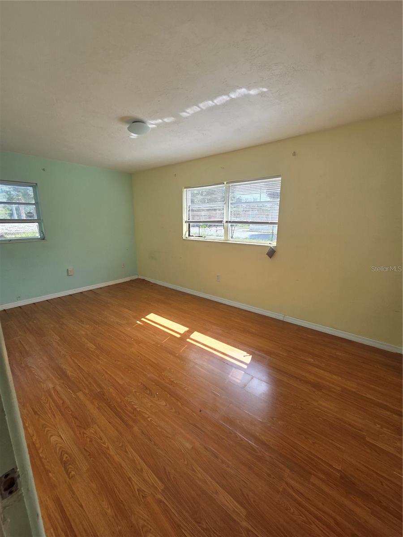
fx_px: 202
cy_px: 268
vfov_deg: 106.2
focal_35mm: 13
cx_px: 202
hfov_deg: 89.9
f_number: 2.2
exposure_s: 1/243
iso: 50
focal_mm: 2.2
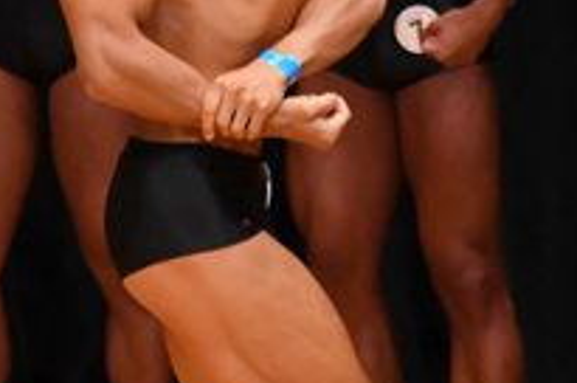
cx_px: -452
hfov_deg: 2.0
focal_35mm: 1022
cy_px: 228
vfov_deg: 1.3
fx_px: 16355
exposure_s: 1/400
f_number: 5.6
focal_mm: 180
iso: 4000
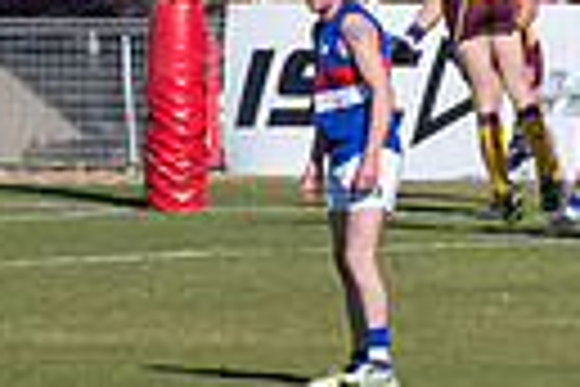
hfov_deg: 1.6
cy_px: 213
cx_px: -134
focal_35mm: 1309
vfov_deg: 1.1
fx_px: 21088
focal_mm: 150
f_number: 8
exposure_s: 1/5000
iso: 800
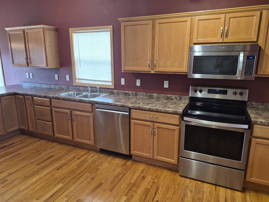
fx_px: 179
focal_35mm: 23
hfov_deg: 73.9
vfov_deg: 58.9
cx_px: 134
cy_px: 101
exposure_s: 1/120
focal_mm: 5.4
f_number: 1.8
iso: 320
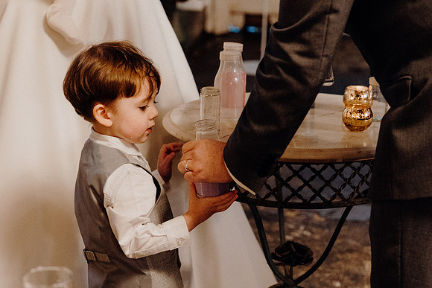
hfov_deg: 21.2
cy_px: 144
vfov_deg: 14.3
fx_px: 1152
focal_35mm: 96
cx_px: 216
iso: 5000
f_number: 3.5
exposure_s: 1/160
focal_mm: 64
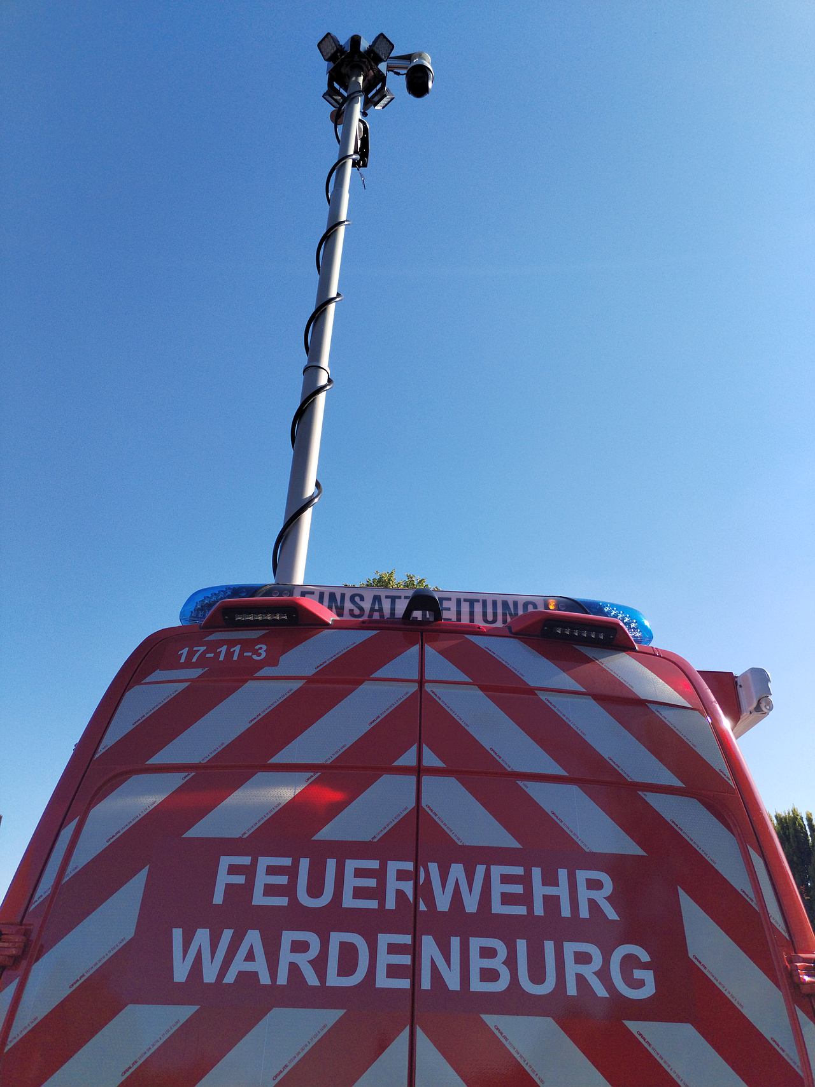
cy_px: 544
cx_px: 408
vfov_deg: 61.7
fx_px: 910
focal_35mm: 29
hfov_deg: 48.2
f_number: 1.8
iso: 100
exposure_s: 1/1282
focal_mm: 4.75
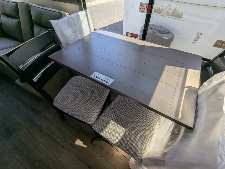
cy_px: 84
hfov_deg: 94.4
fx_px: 104
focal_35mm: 16
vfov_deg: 78.2
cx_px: 112
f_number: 2.2
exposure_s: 1/149
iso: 59
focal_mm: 2.35
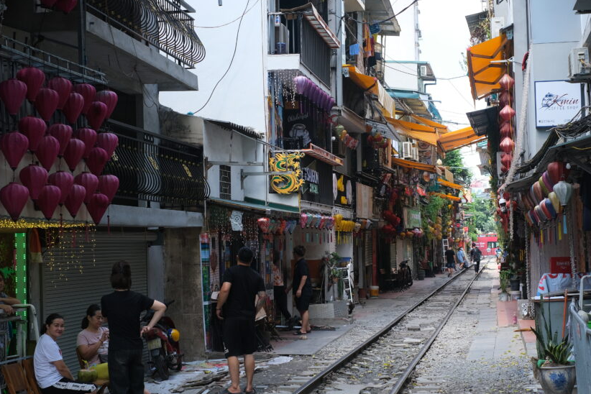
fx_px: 1083
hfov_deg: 30.5
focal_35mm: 66
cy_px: 220
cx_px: 326
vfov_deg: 20.6
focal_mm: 35
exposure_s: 1/400
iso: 320
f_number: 3.6
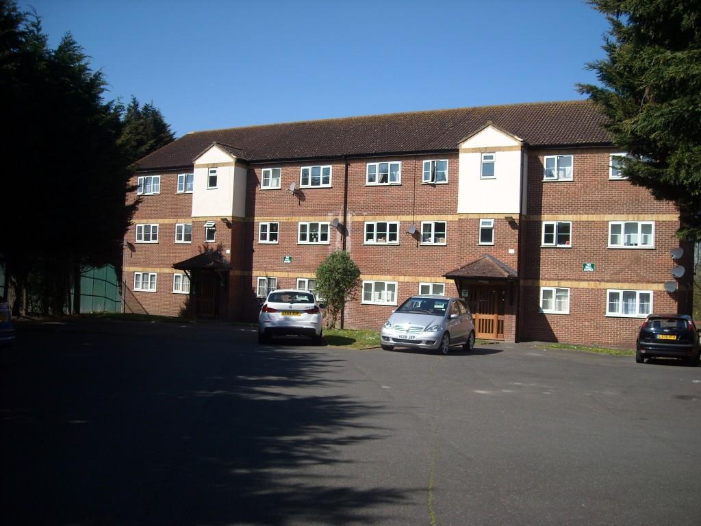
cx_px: 350
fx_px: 709
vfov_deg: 40.7
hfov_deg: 52.6
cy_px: 263
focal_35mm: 35
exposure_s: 1/284
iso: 64
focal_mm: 5.7
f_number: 5.6
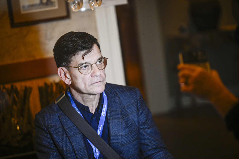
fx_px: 929
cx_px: 120
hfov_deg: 14.7
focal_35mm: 140
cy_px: 80
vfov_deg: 9.8
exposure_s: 1/125
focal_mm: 140
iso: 1600
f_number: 2.8
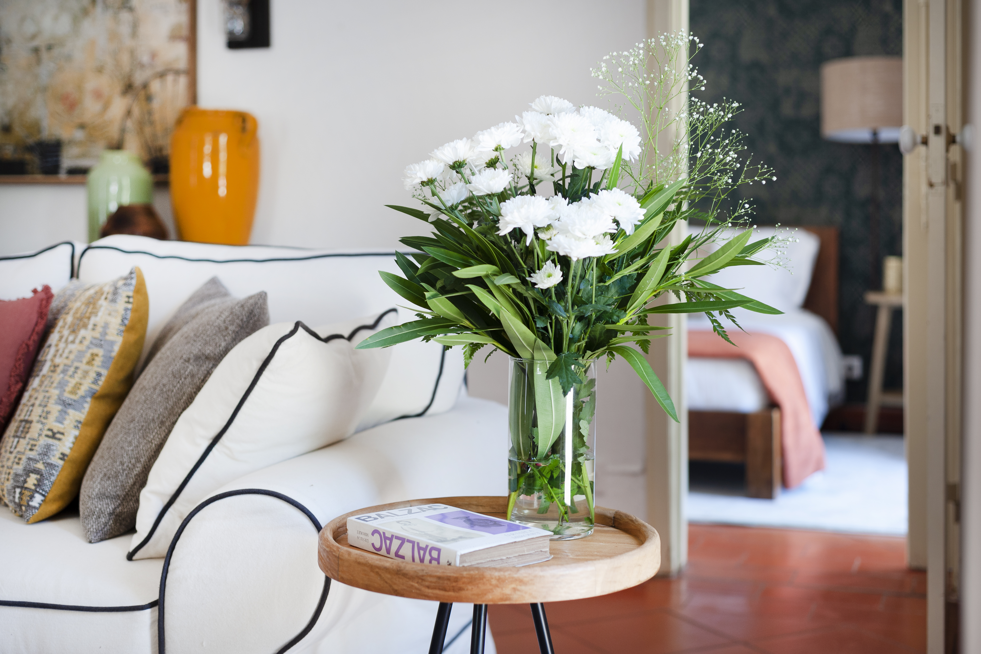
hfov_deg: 39.6
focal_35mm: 50
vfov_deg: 27.0
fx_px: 1362
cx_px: 490
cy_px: 327
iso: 200
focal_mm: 50
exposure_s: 1/60
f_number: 3.5
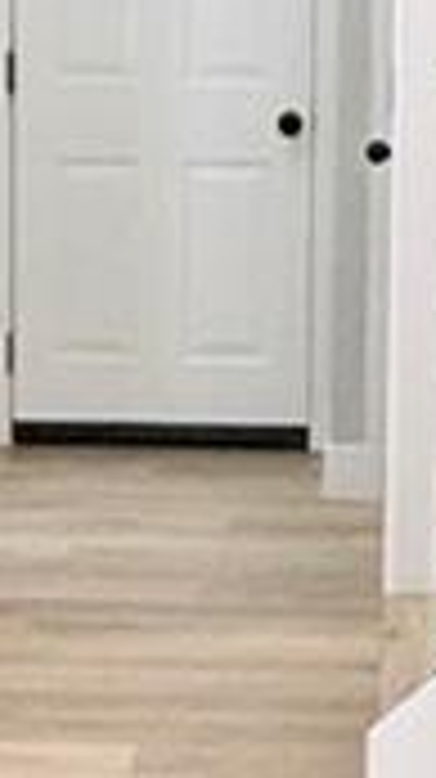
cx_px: 342
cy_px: 274
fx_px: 2699
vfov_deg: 16.4
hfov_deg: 9.2
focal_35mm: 131
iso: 79
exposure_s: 1/120
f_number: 2.2
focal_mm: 1.95
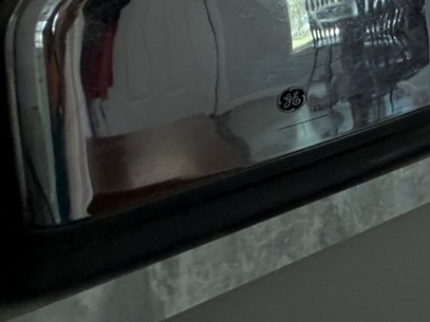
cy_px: -107
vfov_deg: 23.3
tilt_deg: -4.7
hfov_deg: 20.3
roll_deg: +0.7
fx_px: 683
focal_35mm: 55
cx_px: 825
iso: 160
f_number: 2.2
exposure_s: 1/121
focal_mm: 2.22
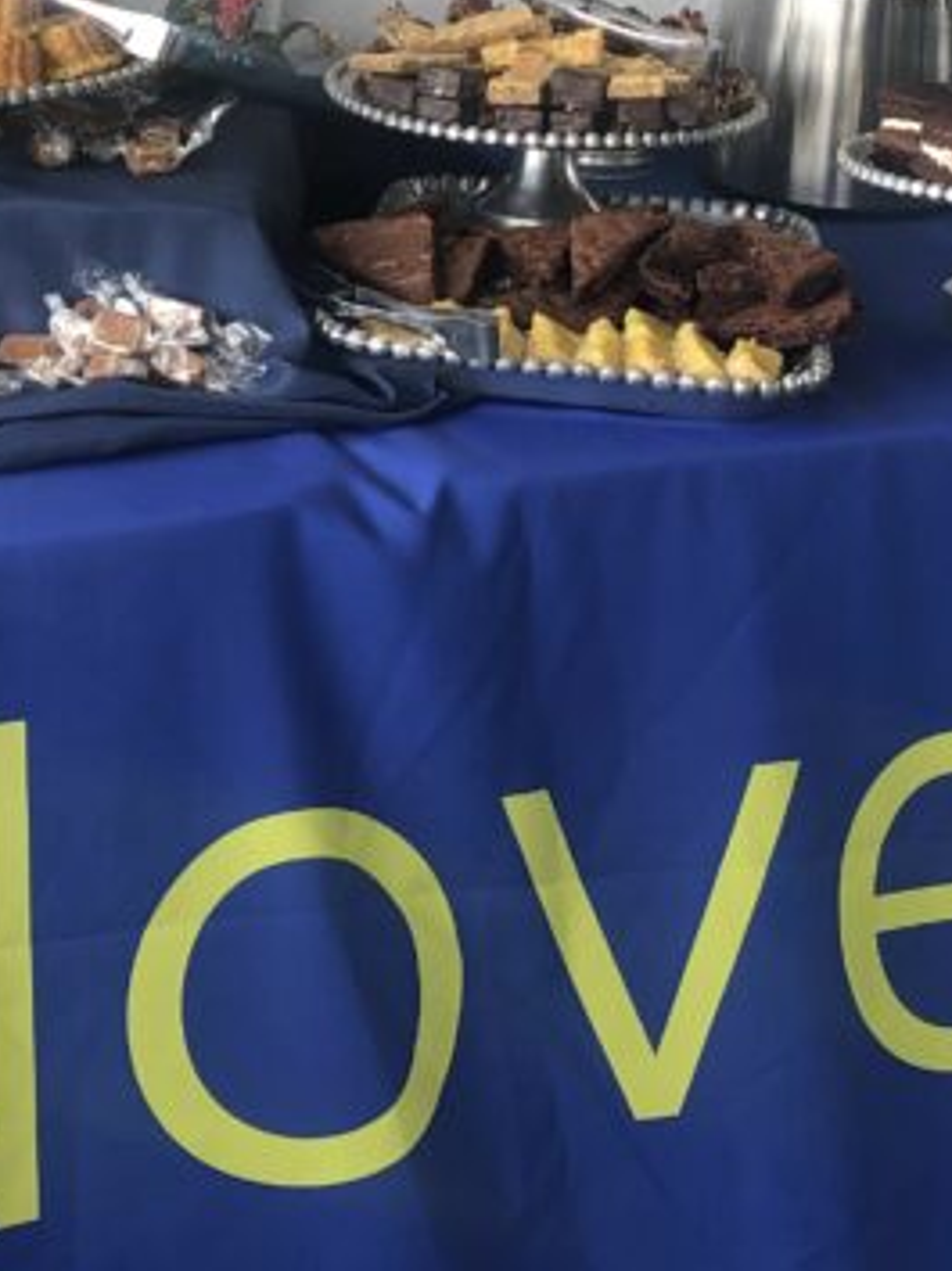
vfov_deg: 23.3
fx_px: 2974
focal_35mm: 81
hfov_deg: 18.2
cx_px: 492
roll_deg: -0.5
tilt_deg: -10.7
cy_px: 68
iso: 20
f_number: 1.8
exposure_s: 1/129
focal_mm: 4
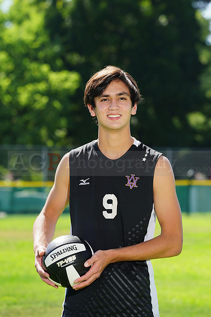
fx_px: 2429
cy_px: 158
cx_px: 106
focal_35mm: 276
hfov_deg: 5.0
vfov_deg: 7.5
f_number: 10
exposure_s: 1/200
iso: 200
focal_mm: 276
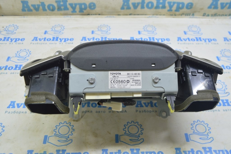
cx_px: 116
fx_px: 231
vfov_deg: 36.8
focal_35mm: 36
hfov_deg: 53.2
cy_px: 77
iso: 400
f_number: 5.6
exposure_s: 1/20
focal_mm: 24
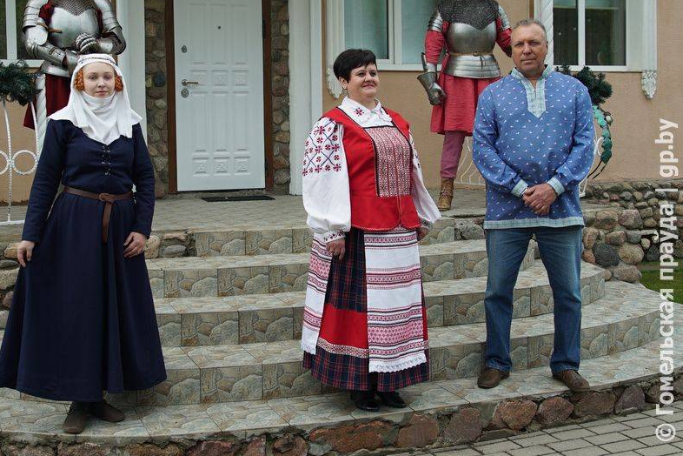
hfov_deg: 44.3
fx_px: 835
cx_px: 277
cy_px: 178
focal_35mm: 44
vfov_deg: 30.4
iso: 100
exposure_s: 1/200
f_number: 4.5
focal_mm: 24
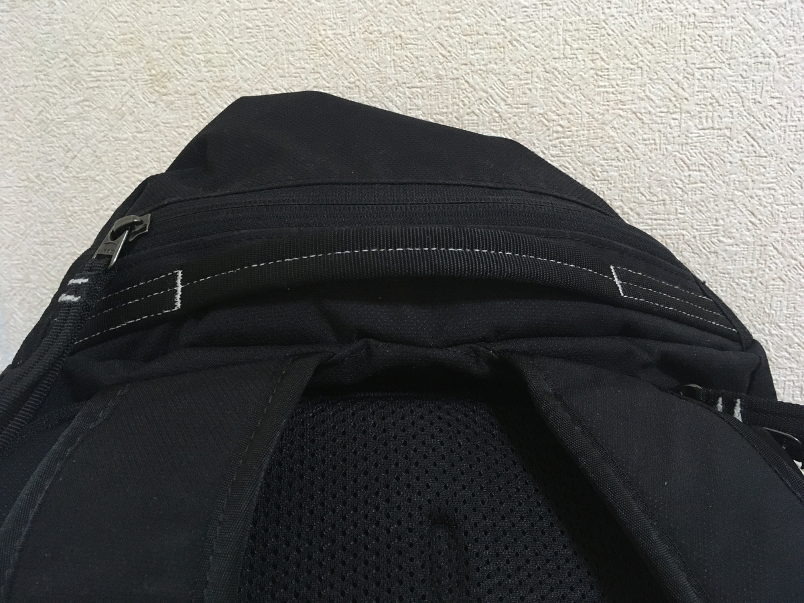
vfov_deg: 48.2
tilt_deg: -13.4
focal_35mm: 29
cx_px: 402
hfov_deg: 61.7
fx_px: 674
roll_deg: +2.8
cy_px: 302
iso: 200
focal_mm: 4.15
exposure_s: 1/20
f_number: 2.2
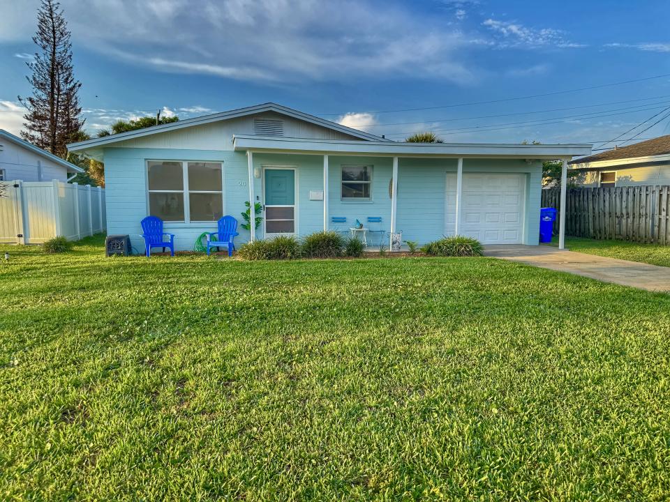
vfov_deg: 56.8
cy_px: 251
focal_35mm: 24
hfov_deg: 71.6
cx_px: 335
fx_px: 465
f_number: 1.78
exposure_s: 1/1238
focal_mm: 6.76
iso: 80
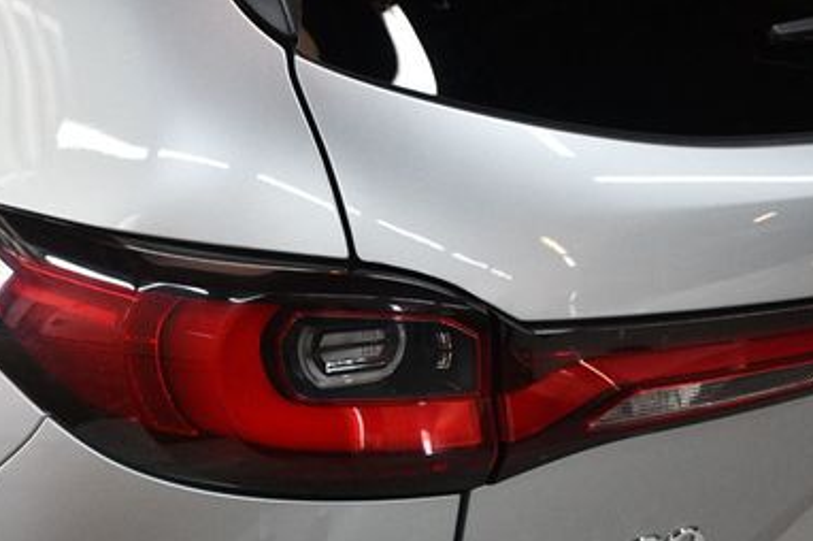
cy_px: 452
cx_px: 464
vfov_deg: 20.0
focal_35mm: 67
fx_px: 1512
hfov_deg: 30.1
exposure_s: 1/125
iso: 1400
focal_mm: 27
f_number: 4
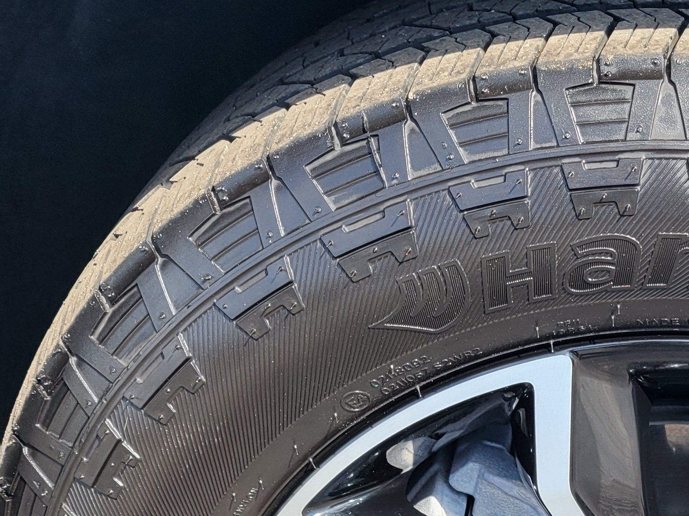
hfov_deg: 26.2
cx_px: 700
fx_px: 1393
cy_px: 676
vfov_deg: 19.3
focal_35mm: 70
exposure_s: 1/430
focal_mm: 5.4
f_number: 1.8
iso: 40
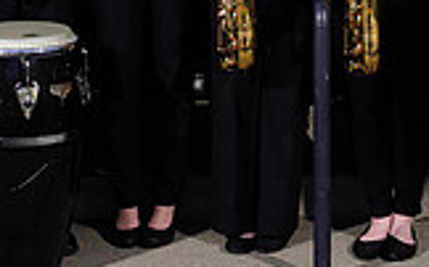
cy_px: -128
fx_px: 1659
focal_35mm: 142
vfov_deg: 9.0
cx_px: 360
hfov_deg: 14.6
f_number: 8
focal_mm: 39
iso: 100
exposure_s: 1/250
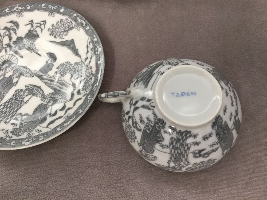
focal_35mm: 29
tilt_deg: -68.9
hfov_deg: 61.7
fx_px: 224
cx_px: 134
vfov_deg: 48.2
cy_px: 100
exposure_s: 1/33
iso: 80
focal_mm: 4.15
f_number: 2.2
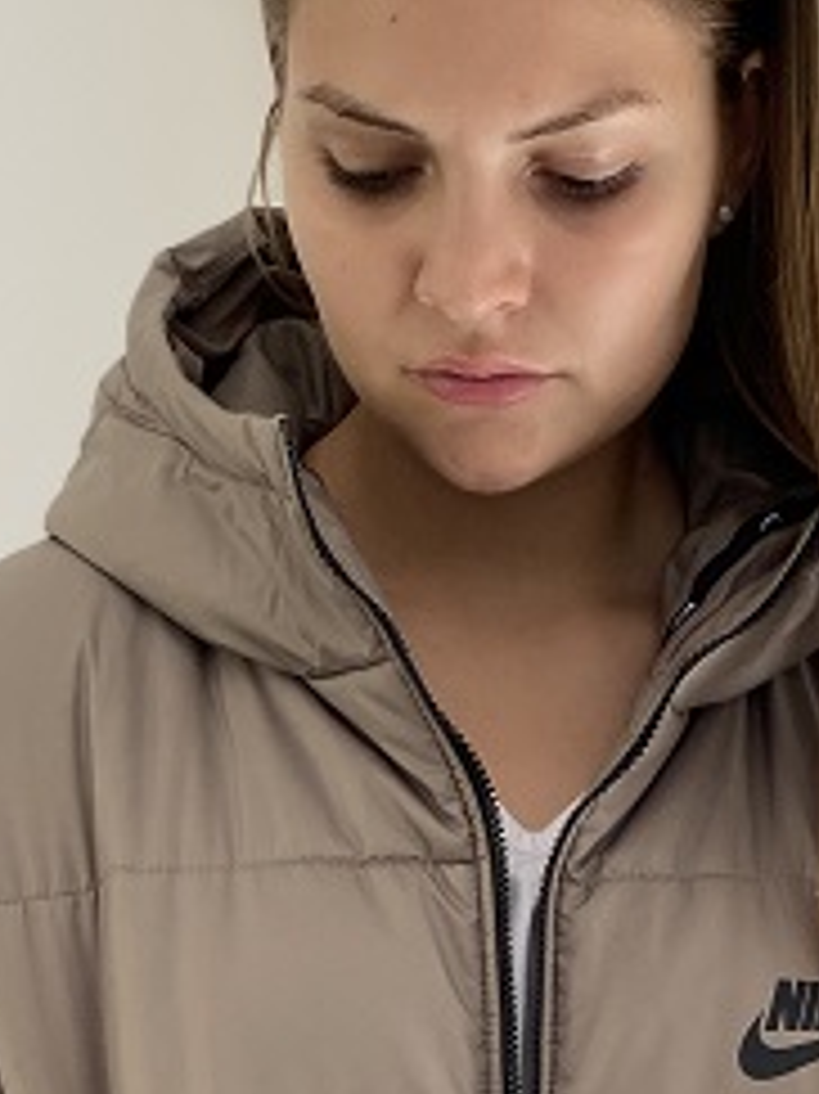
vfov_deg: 22.2
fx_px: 2589
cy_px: 1285
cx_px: 574
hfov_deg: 17.9
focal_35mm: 82
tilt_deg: -12.9
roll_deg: -0.1
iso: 125
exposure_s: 1/107
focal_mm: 4.25
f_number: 1.8
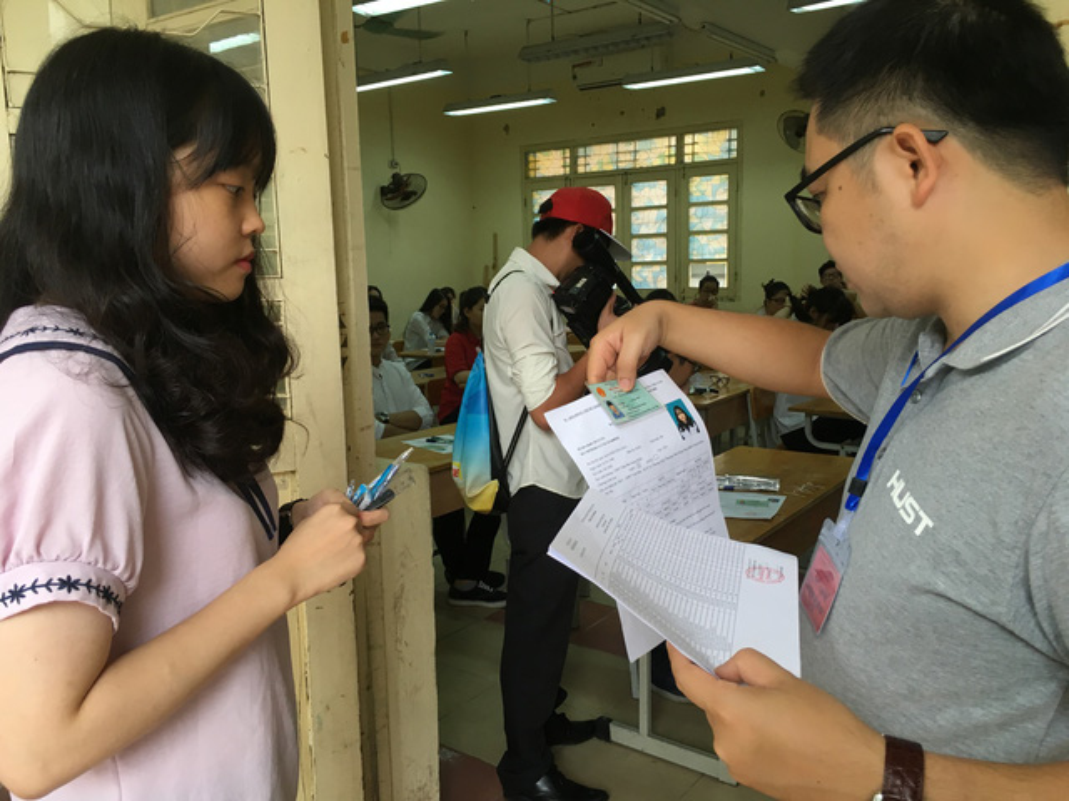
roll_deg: +1.9
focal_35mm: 29
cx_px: 534
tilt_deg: -8.8
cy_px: 400
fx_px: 896
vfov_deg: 48.2
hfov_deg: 61.7
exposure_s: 1/33
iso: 40
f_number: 2.2
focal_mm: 4.15
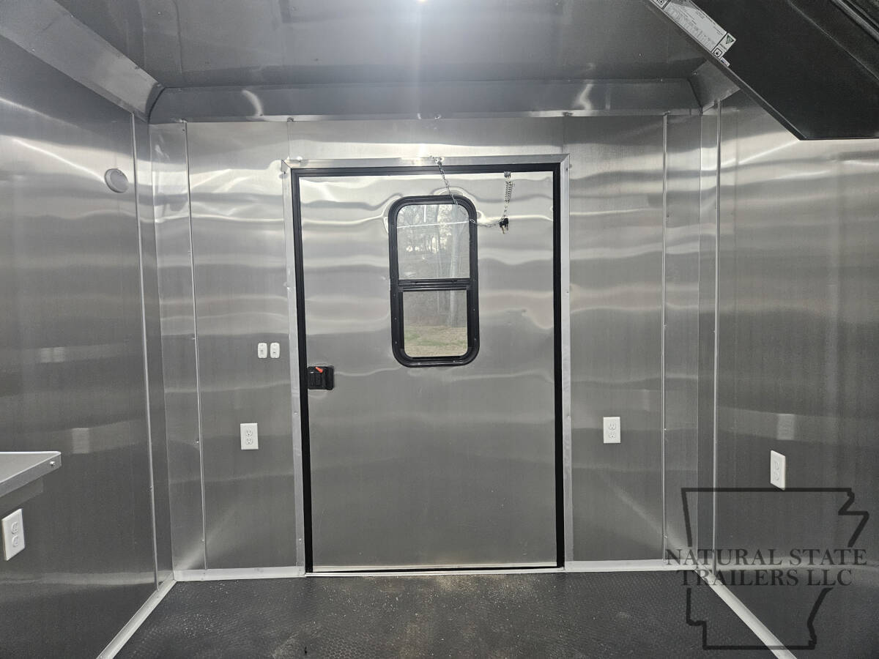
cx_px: 440
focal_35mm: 23
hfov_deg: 73.9
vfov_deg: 58.9
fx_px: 584
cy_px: 330
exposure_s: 1/120
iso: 1000
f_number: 1.8
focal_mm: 5.4
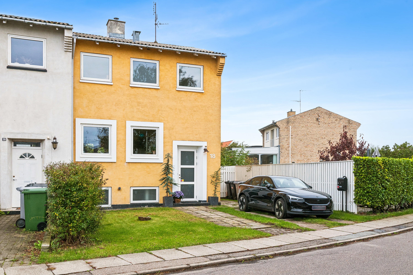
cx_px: 206
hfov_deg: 57.2
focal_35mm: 33
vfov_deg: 40.0
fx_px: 379
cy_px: 138
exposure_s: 1/160
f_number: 10
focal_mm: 22
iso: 400
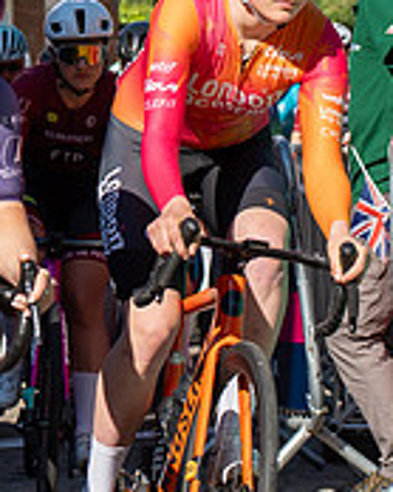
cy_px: 0
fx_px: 4613
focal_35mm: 317
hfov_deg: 4.9
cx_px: -144
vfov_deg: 6.1
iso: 100
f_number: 4
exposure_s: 1/800
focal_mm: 52
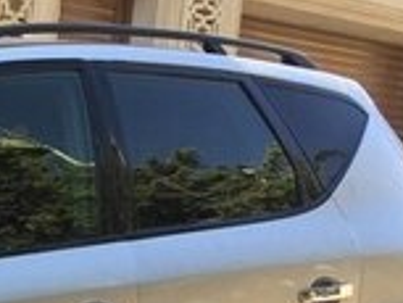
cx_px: -216
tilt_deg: -9.9
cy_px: 462
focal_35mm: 125
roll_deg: -4.3
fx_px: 1456
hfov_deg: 14.6
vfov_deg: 11.4
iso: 32
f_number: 2.2
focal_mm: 4.15
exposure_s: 1/247
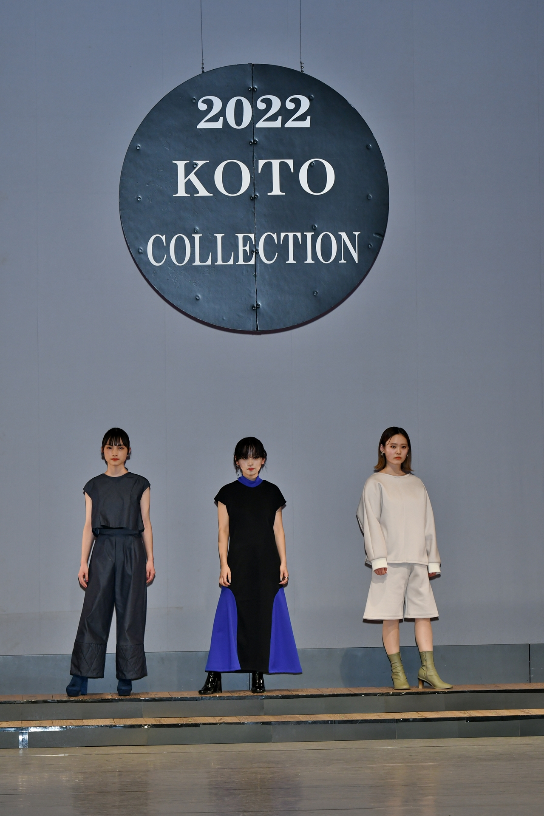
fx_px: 3570
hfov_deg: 8.7
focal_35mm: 158
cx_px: 272
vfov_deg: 13.0
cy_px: 408
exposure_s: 1/250
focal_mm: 105
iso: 800
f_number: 5.6
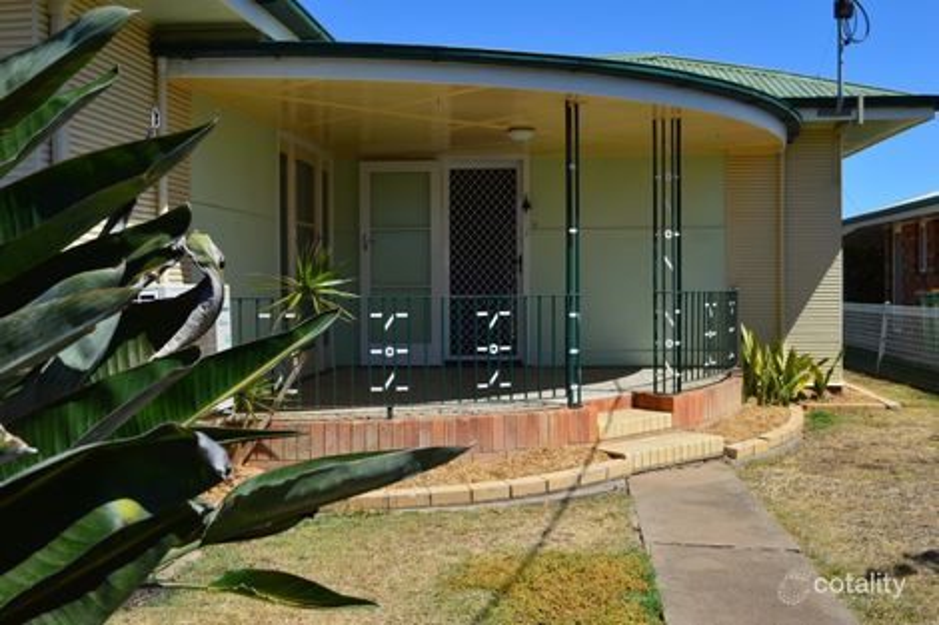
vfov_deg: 35.5
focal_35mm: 38
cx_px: 470
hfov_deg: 51.3
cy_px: 312
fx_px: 978
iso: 250
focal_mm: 25
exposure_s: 1/500
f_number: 11
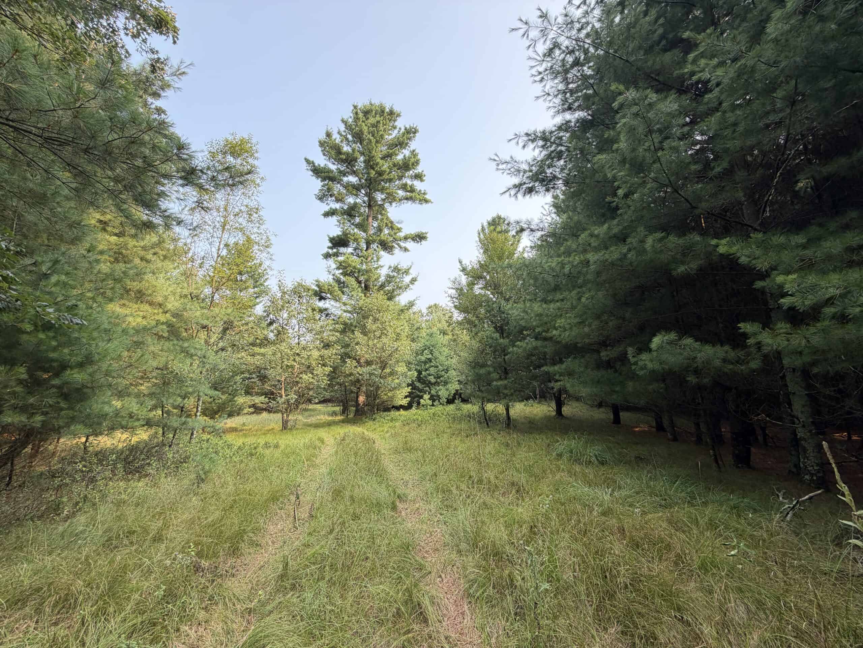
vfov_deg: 85.7
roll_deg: -0.5
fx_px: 349
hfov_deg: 102.1
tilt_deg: +10.6
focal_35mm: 14
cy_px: 324
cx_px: 432
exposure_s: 1/238
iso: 40
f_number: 2.2
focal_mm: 2.22
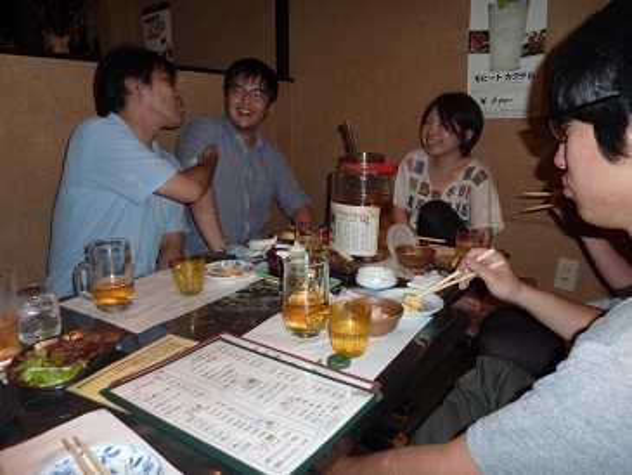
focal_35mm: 25
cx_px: 316
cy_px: 238
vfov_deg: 54.9
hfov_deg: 69.4
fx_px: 457
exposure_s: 1/30
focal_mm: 4.1
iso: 100
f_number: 3.3
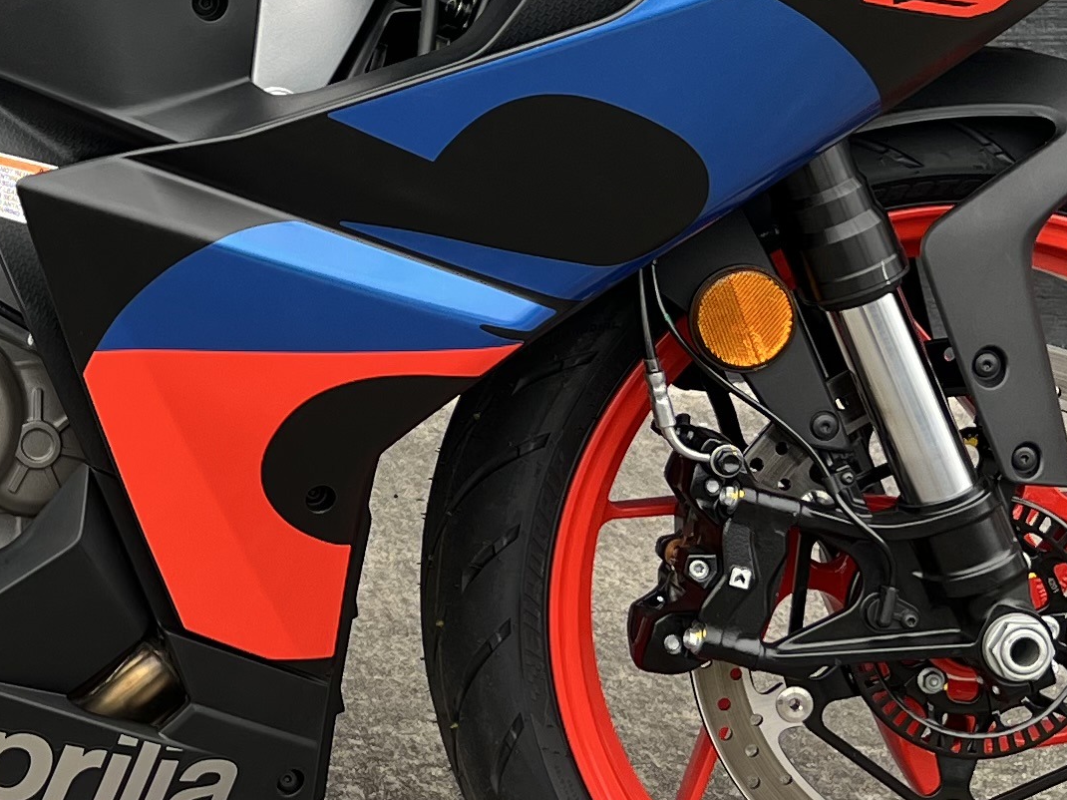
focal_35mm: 98
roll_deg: +0.0
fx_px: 3020
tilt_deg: -11.3
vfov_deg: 14.9
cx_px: -218
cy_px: 34
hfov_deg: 18.9
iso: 50
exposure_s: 1/493
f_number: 1.5
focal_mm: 5.7
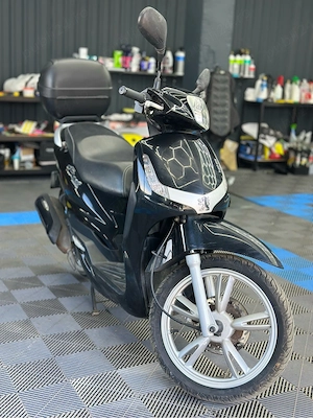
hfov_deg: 30.3
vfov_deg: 39.7
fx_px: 579
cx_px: 156
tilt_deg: -13.0
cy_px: 209
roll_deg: -3.9
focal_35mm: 48
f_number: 1.78
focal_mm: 6.86
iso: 100
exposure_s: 1/100
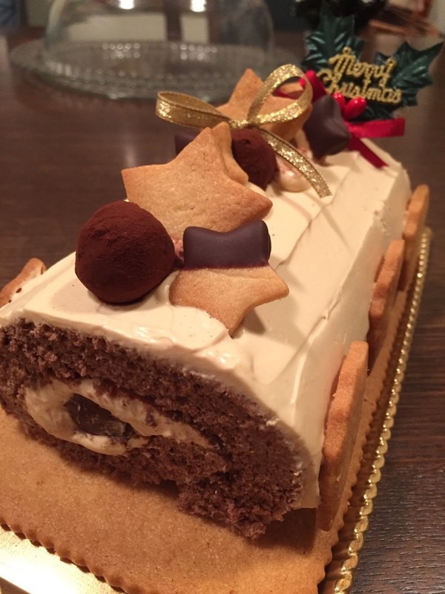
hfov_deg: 48.2
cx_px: 222
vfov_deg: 61.7
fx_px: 497
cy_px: 297
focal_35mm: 29
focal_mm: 4.15
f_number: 2.2
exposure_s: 1/24
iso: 250
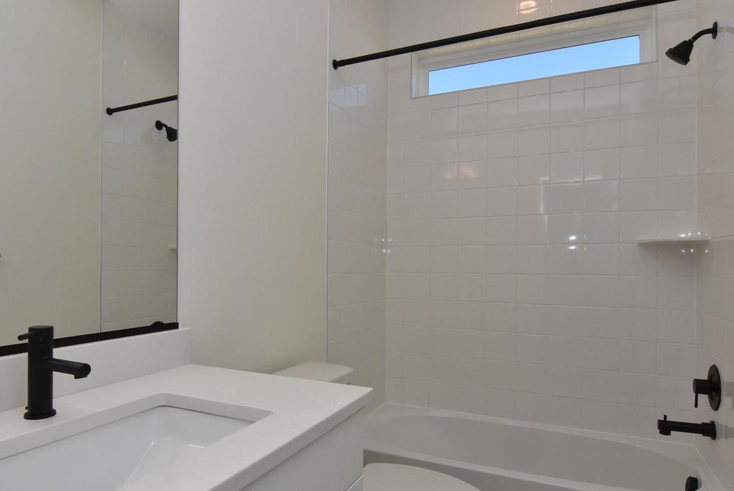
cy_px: 268
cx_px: 326
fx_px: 449
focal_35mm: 22
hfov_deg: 78.3
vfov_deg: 57.2
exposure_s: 1/160
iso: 800
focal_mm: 12
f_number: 20
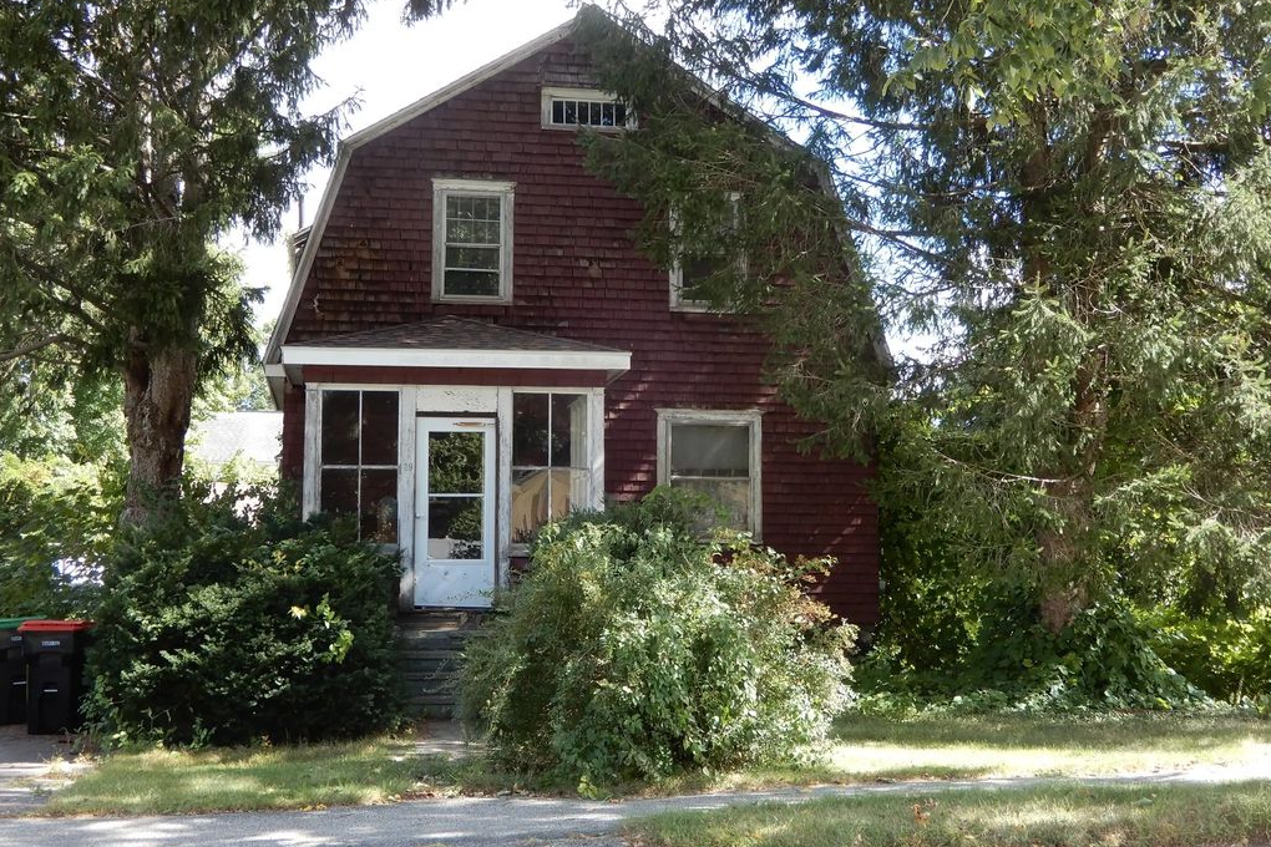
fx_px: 1659
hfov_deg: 41.9
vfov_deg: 28.6
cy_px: 400
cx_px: 636
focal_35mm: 47
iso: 80
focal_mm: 8
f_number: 4
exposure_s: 1/100
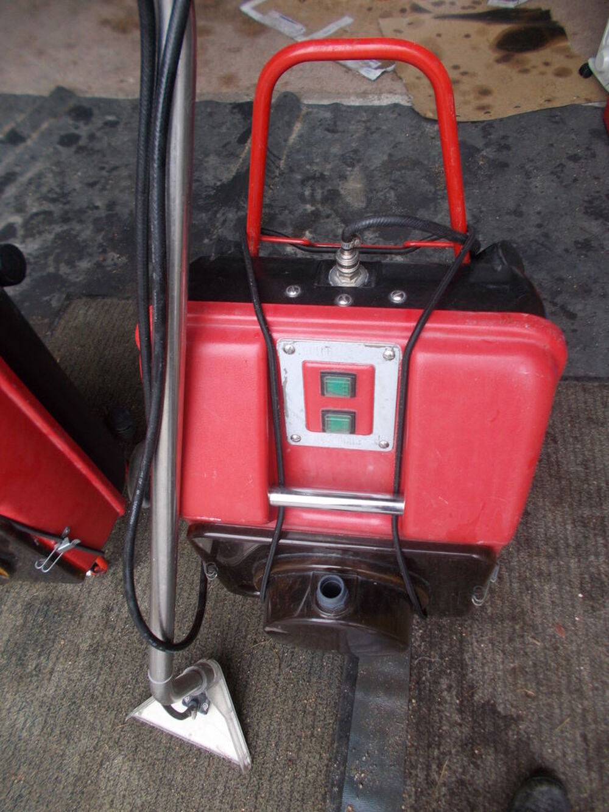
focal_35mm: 26
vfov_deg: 67.3
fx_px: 610
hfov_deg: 53.1
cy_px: 406
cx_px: 304
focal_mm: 4.6
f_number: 3.2
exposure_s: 1/50
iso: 80
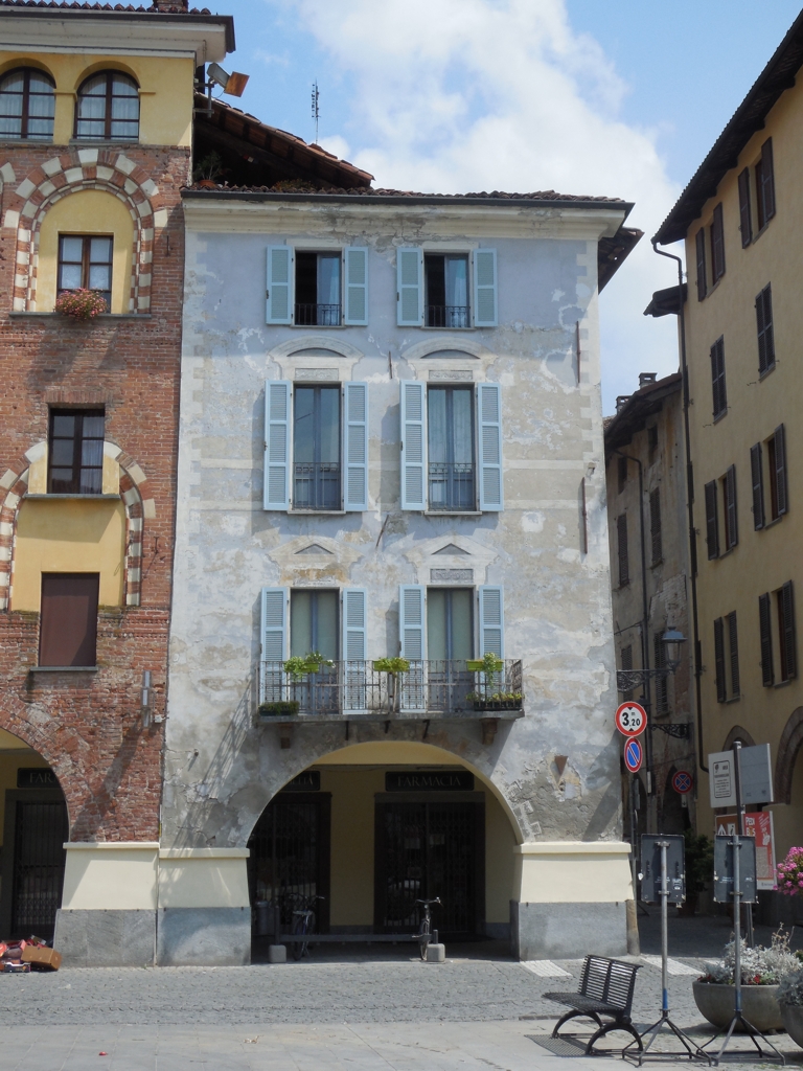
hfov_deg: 27.5
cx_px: 402
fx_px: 1639
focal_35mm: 53
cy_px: 536
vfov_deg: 36.2
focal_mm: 9.4
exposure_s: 1/1250
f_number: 4
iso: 125
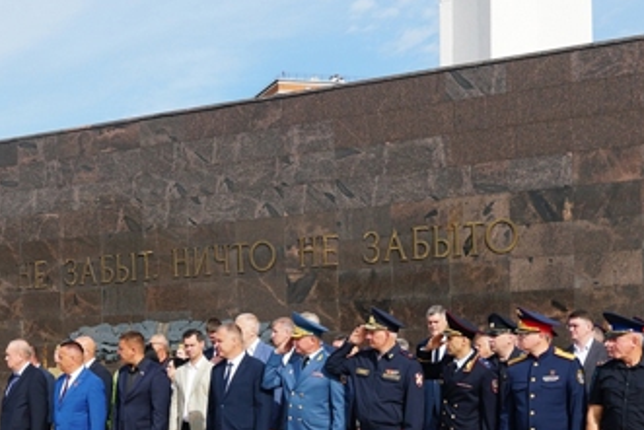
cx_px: 259
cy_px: 412
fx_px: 1217
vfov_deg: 19.5
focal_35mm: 68
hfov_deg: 29.6
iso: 100
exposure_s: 1/500
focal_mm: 20
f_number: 5
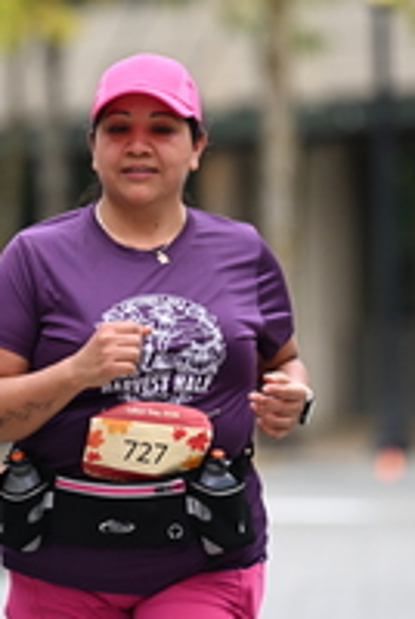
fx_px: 8753
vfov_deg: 4.1
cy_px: 238
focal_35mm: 508
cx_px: 85
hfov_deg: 2.7
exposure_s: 1/1600
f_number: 2.8
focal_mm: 185
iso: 640
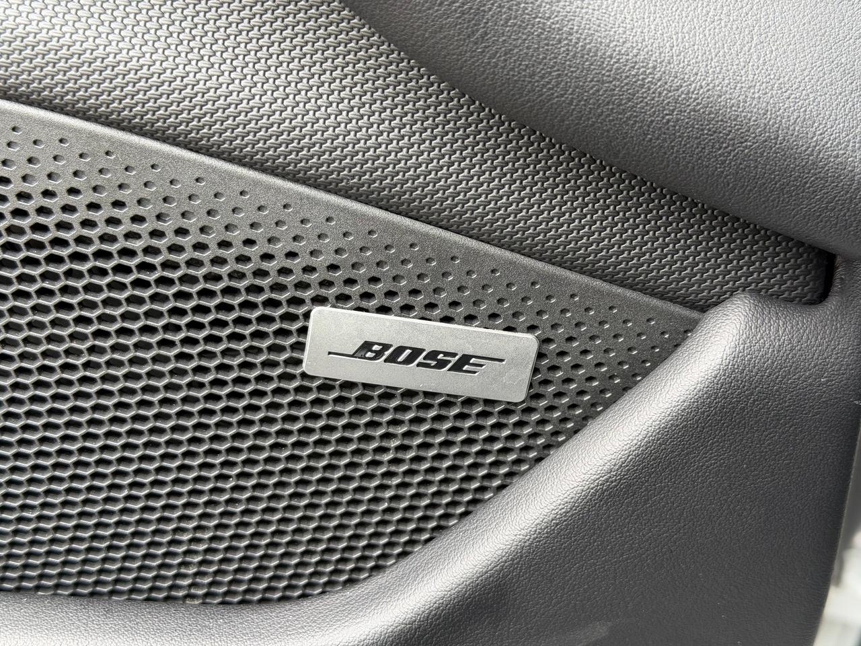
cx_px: 430
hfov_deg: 39.7
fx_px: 1194
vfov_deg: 30.3
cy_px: 323
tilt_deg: -28.2
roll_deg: -1.9
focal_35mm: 48
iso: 100
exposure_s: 1/97
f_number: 1.78
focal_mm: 6.76
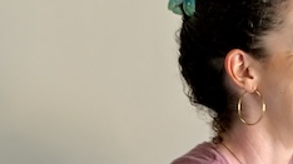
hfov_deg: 9.5
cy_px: 254
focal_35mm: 225
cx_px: 326
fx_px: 1746
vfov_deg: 5.3
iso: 450
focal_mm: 49
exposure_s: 1/60
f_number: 4
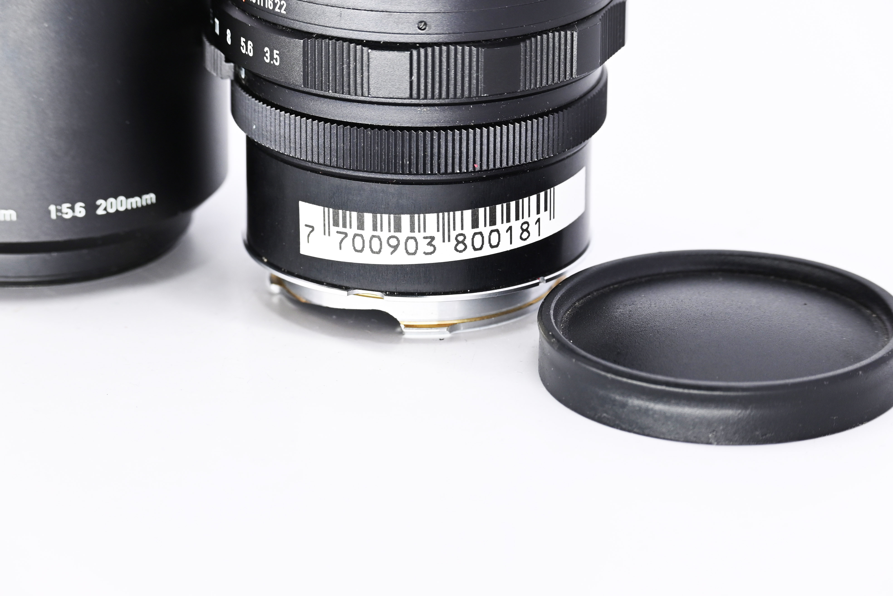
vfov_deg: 8.3
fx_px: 4093
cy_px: 298
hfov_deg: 12.5
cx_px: 446
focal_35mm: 165
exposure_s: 1/160
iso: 500
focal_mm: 110
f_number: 9
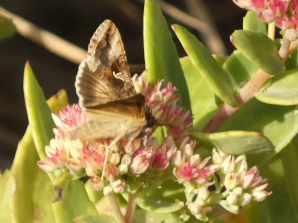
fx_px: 10330
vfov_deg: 1.2
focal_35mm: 1200
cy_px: 112
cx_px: 149
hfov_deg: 1.7
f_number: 5.9
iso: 125
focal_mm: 215
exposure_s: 1/125
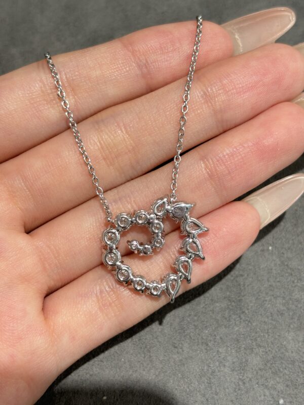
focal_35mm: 52
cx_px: 152
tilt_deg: -71.8
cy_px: 202
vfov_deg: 36.8
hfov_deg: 28.0
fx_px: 609
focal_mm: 5.96
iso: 32
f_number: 1.6
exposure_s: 1/100
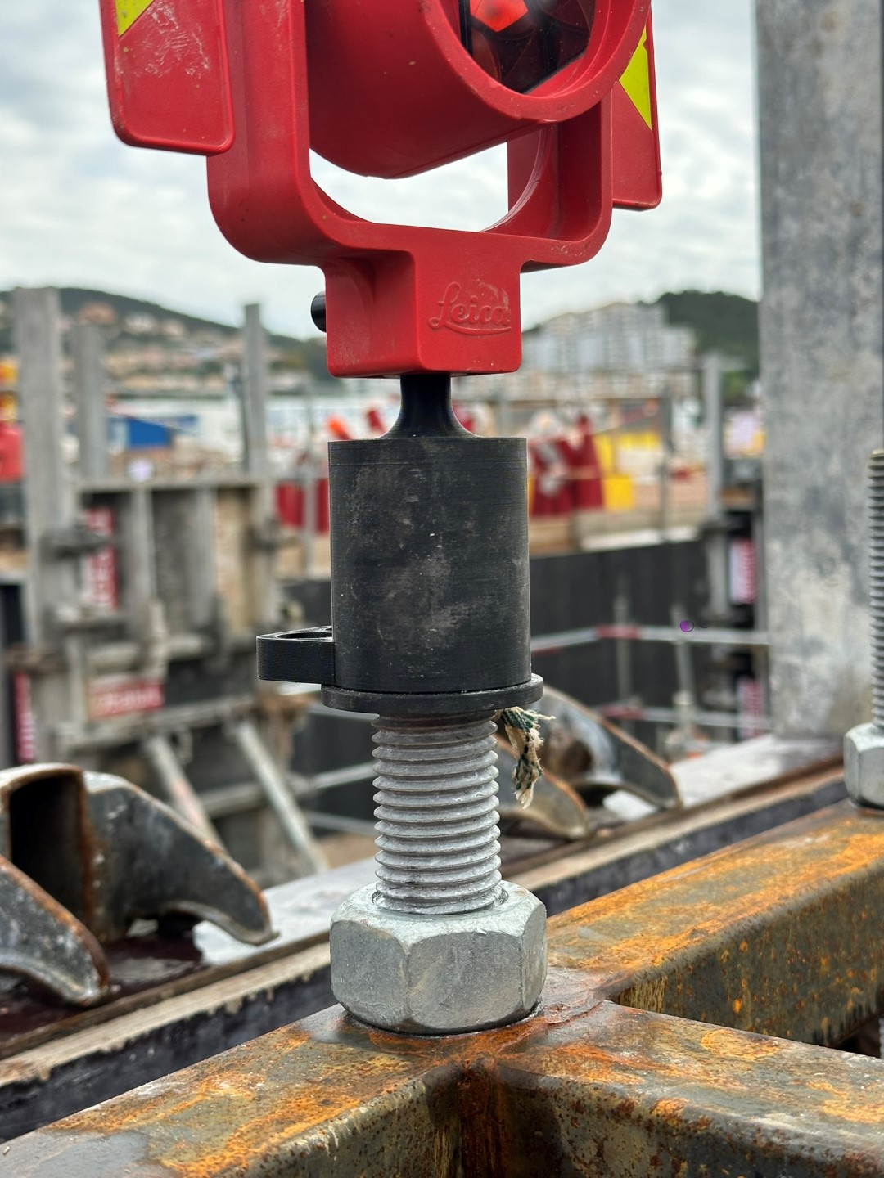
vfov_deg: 39.7
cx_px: 442
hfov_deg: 30.3
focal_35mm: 48
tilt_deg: -3.2
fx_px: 1634
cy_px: 589
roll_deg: +1.3
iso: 64
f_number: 1.78
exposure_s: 1/623
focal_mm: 6.86
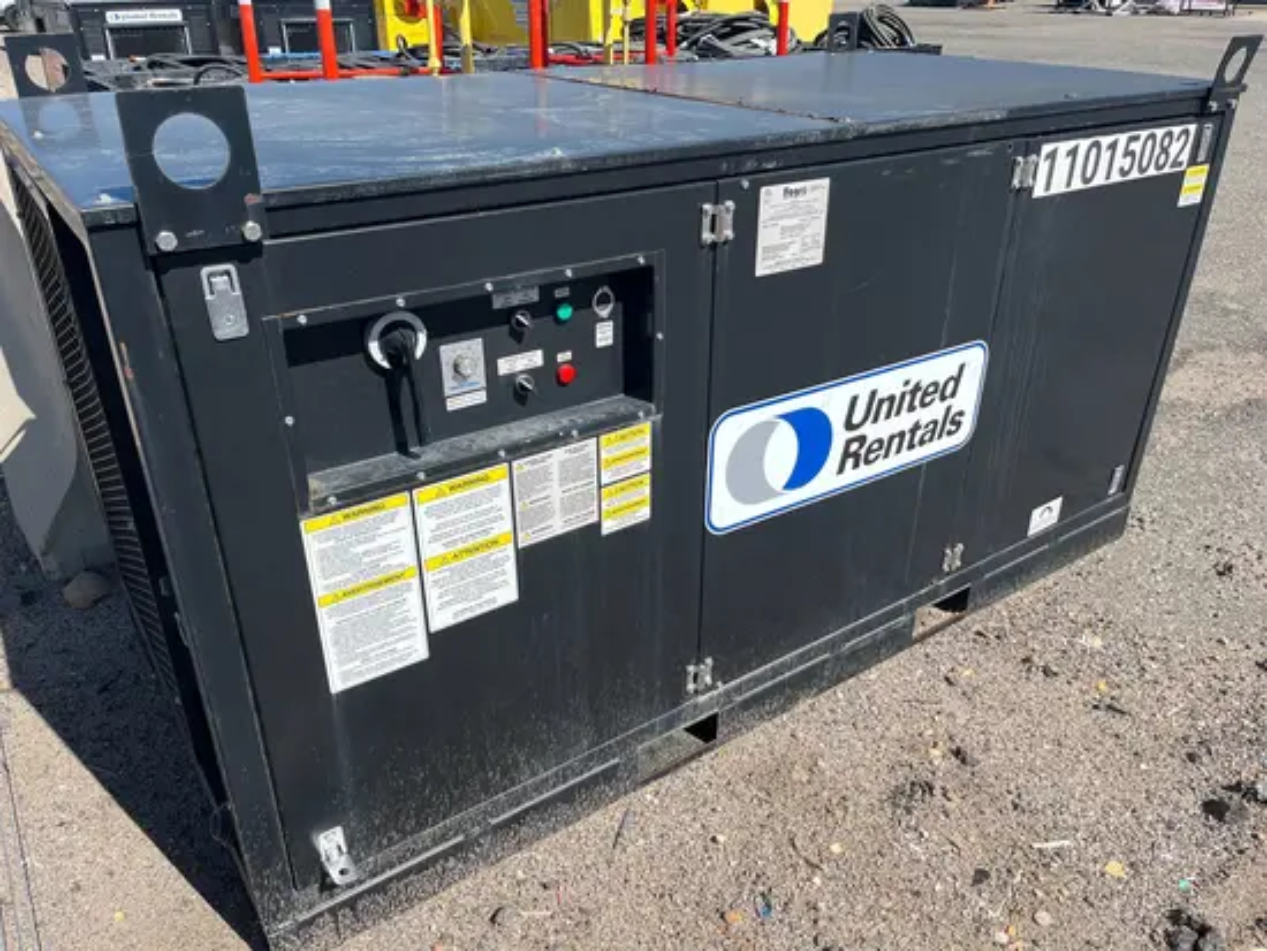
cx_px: 634
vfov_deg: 53.1
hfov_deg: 67.3
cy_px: 476
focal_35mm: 26
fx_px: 952
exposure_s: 1/2755
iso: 50
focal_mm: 5.1
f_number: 1.6
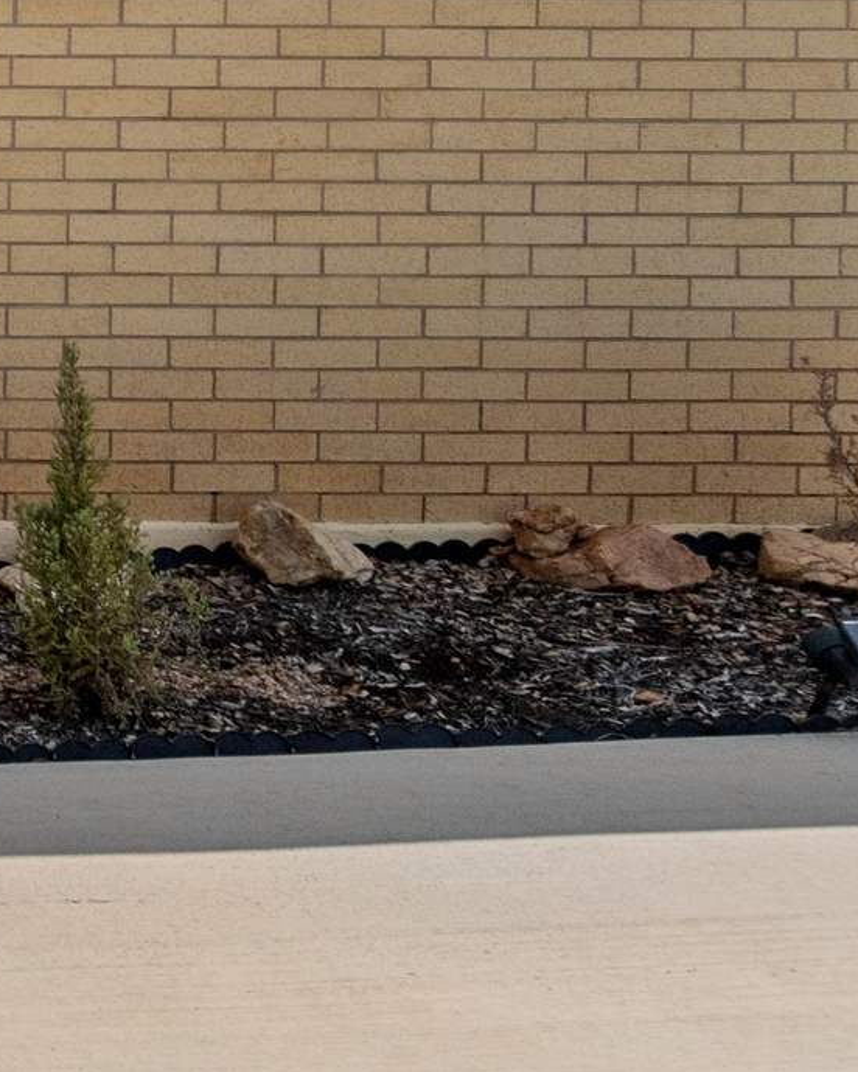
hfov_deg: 14.4
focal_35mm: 71
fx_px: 2254
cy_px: 11
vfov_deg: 25.5
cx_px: -1192
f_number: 4.8
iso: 140
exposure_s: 1/2500
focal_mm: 11.5
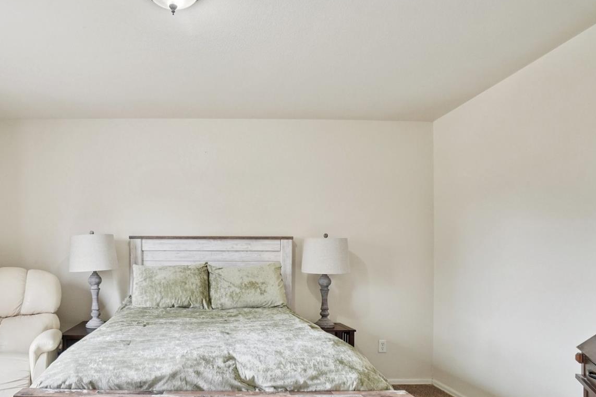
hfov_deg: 79.5
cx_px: 217
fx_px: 347
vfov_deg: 58.2
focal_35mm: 21
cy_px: 263
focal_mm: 10
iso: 400
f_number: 8
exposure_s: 1/20
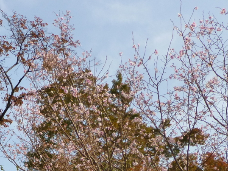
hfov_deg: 16.8
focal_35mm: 116
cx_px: 24
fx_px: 764
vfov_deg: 12.4
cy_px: 218
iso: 160
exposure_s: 1/800
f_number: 3.9
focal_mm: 6.9
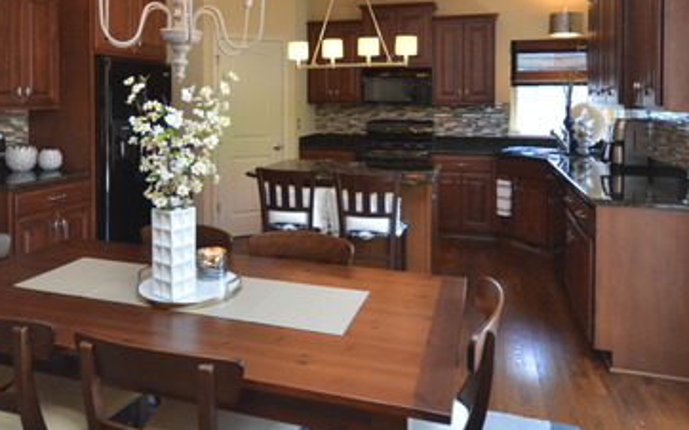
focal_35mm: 27
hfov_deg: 68.2
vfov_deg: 44.5
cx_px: 310
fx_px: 507
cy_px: 108
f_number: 4
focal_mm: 10
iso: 640
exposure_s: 1/60
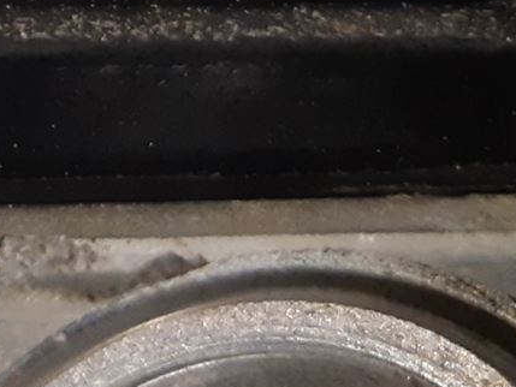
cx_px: -398
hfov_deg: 14.2
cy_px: -172
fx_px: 1849
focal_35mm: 124
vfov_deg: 11.5
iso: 200
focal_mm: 3.93
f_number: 1.7
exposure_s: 1/50
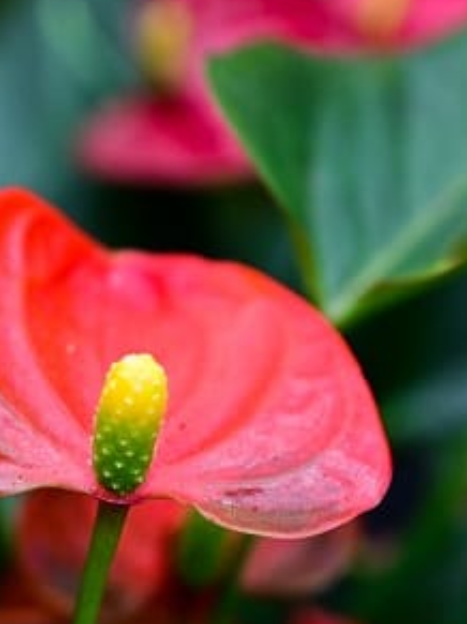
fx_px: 2430
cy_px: 397
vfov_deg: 14.6
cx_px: 75
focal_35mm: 135
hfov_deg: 10.9
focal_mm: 68
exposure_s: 1/125
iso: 1000
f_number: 4
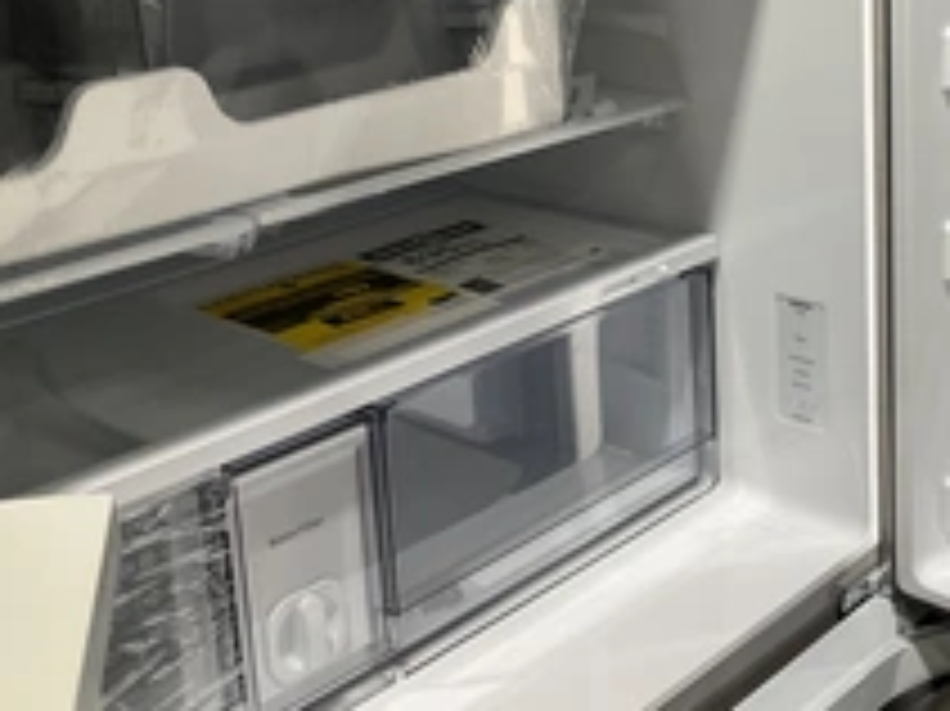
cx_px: 860
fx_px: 1509
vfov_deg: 25.8
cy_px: 90
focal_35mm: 55
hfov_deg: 33.1
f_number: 1.8
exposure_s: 1/101
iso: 64
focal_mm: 3
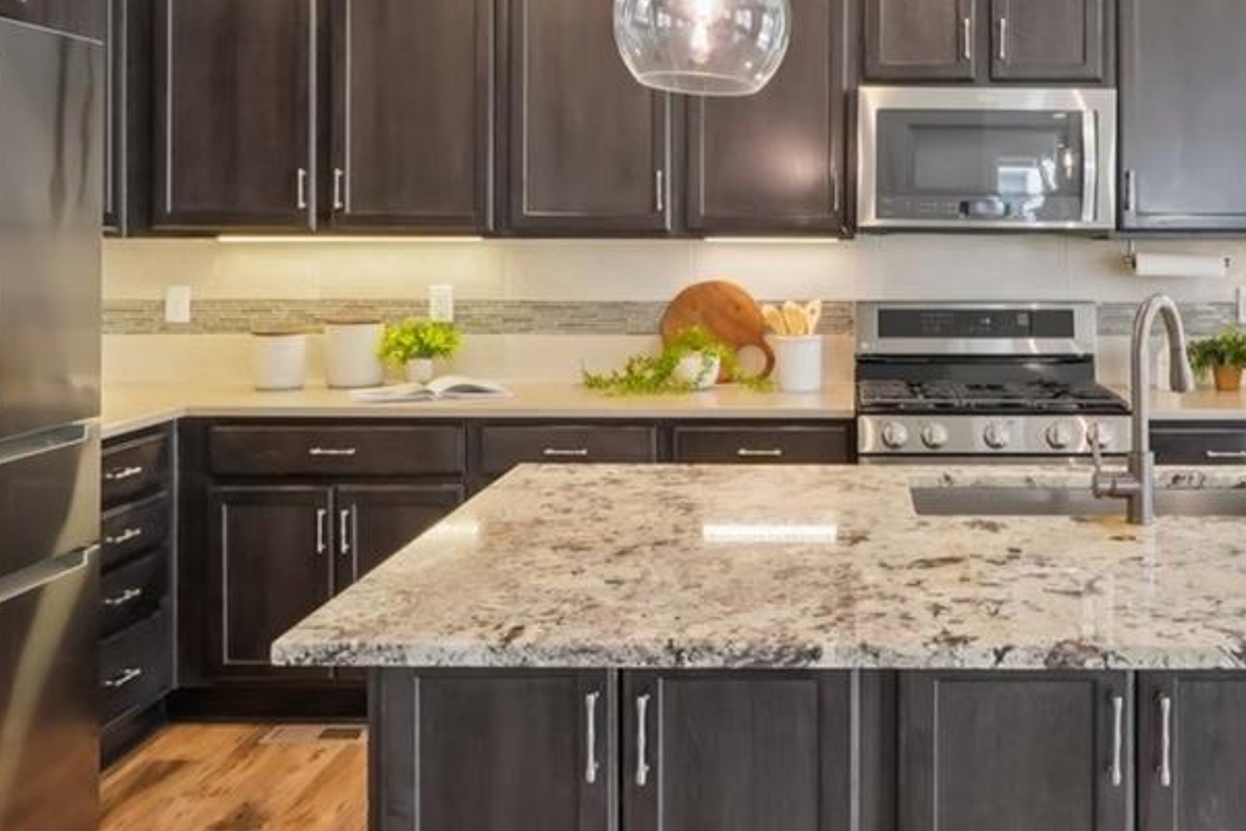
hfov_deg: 47.5
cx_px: 854
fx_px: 1384
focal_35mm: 40
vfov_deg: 32.9
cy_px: 229
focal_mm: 10
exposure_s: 1/6
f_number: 8
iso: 800
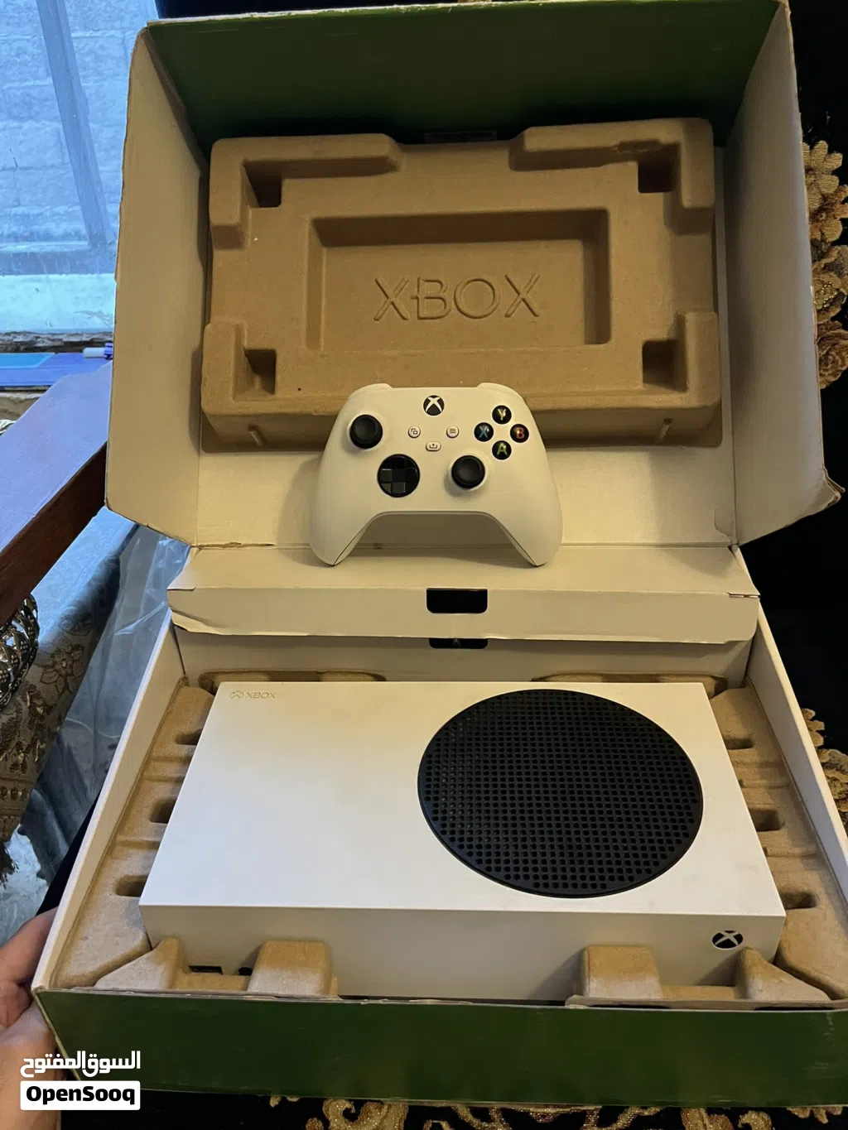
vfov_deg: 67.3
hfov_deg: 53.1
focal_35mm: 26
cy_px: 565
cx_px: 424
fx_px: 849
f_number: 1.6
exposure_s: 1/40
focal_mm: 5.1
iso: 640
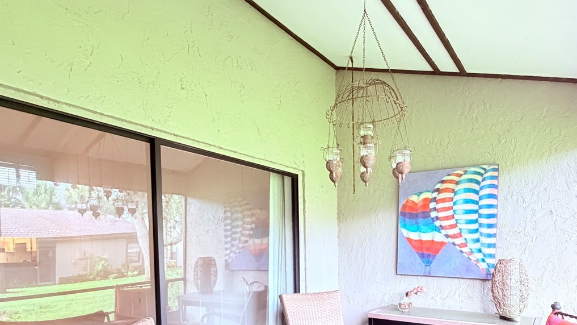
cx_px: 321
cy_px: 265
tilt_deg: -2.8
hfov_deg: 76.1
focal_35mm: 24
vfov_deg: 45.0
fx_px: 367
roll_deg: +1.0
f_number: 2.2
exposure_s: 1/60
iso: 800
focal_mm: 2.22
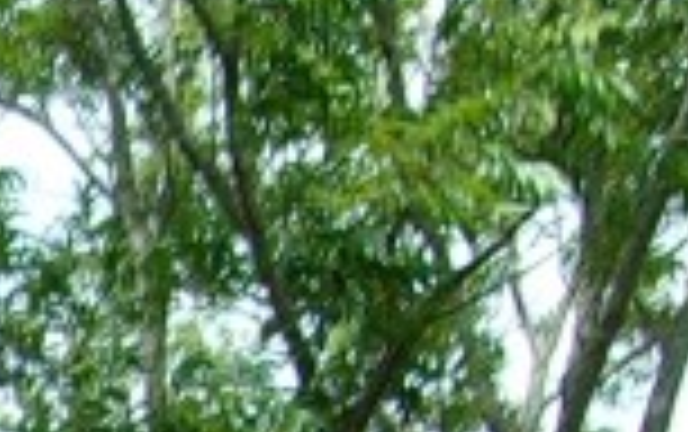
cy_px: 1084
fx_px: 3585
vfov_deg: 6.5
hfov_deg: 10.2
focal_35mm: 191
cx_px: -648
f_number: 10.4
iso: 80
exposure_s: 1/45
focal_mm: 4.9
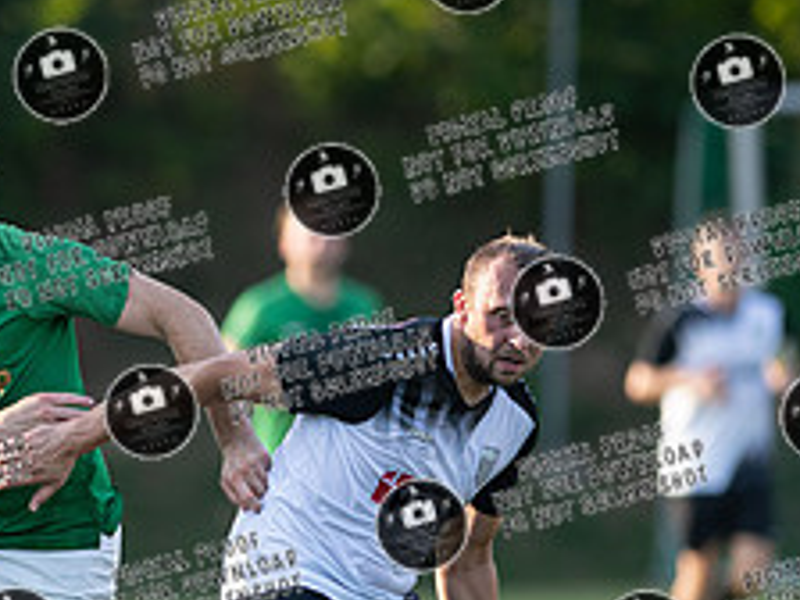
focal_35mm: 809
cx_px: 136
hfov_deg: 2.5
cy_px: 465
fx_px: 18697
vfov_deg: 1.8
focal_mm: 300
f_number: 3.2
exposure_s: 1/1600
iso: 450
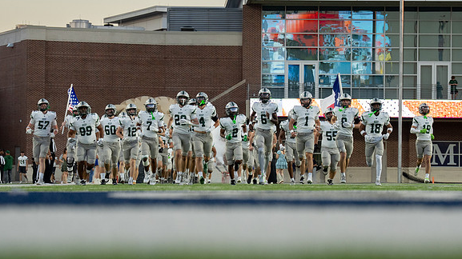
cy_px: 121
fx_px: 2033
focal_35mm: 166
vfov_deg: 7.3
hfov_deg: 13.0
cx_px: 239
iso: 800
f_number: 2.8
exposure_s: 1/1000
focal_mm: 70
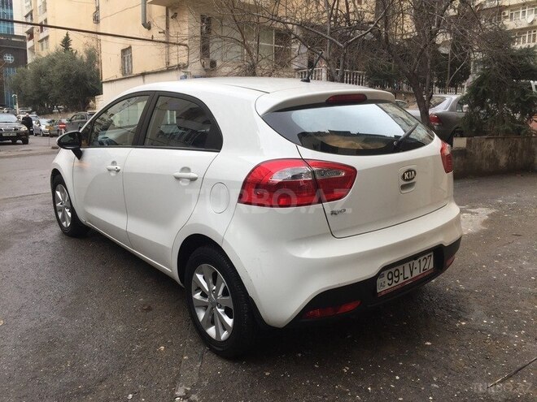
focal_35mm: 29
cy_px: 201
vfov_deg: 48.2
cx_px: 268
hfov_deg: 61.7
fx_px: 450
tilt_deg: -8.9
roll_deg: +0.1
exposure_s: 1/210
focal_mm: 4.15
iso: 32
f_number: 2.2
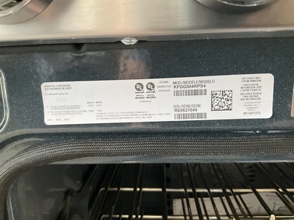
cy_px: 110
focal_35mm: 29
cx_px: 147
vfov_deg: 48.2
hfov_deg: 61.7
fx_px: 246
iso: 250
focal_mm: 3
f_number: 1.8
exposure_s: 1/60
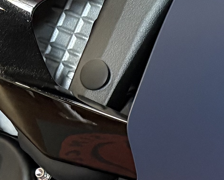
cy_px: 290
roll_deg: +0.1
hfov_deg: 11.0
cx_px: 493
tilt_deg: -7.8
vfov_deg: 9.7
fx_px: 1021
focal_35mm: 154
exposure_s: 1/40
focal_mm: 5.96
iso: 400
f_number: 1.6
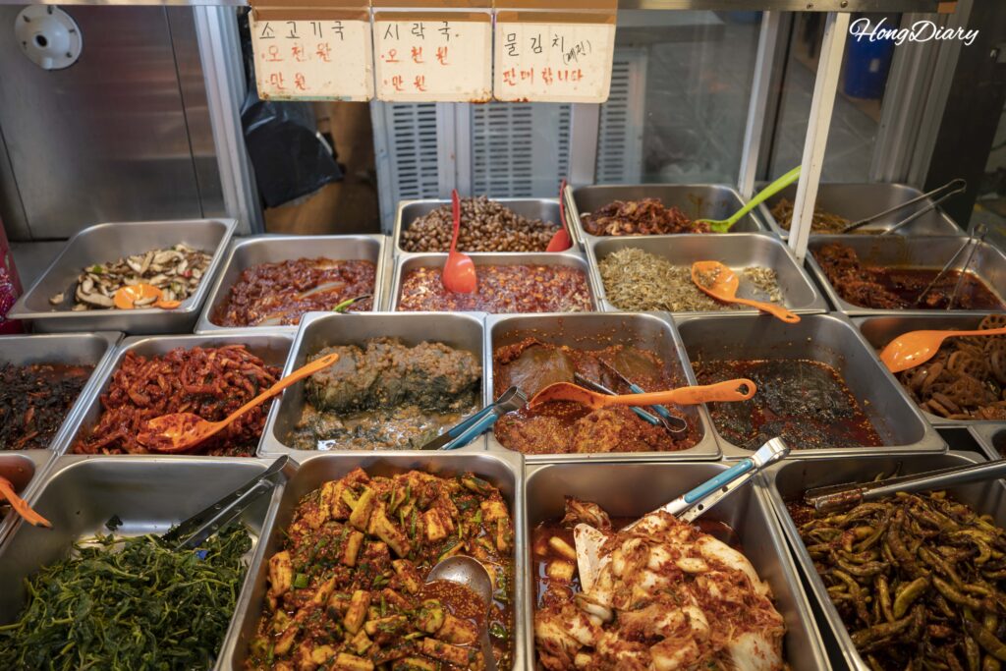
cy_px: 336
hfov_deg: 60.3
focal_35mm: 31
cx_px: 503
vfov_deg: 42.3
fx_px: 866
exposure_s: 1/160
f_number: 4.5
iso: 400
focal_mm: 31
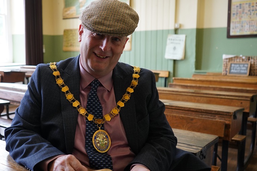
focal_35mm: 39
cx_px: 90
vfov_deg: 34.2
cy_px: 88
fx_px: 278
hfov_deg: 48.9
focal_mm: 28
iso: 2500
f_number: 3.5
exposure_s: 1/160
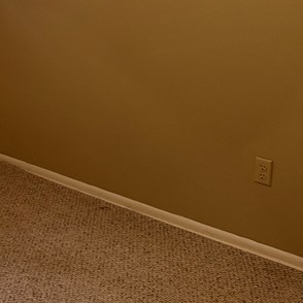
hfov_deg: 21.0
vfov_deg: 22.9
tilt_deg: -9.1
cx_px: -100
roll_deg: +0.7
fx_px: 733
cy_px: 41
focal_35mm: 74
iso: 250
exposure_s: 1/60
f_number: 1.78
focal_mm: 6.86
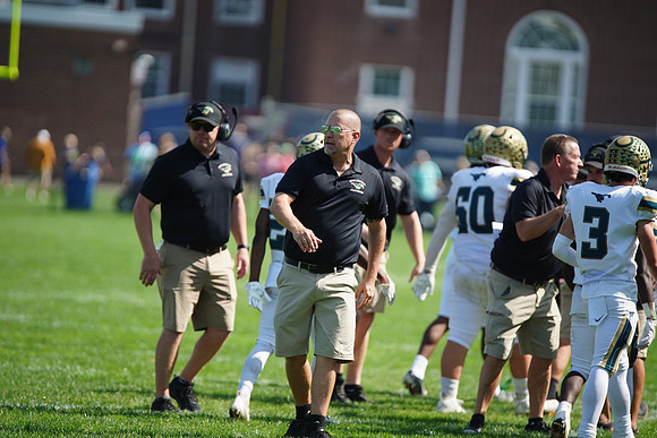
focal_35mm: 300
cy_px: 219
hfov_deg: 6.9
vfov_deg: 4.6
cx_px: 328
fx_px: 5476
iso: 400
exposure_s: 1/3200
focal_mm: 300
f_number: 2.8
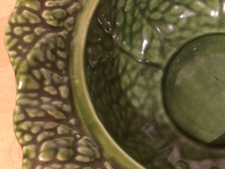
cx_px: 223
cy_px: 49
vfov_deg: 25.0
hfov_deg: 30.9
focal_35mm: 58
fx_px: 377
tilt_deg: -65.8
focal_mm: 4.15
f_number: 2.2
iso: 160
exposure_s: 1/33
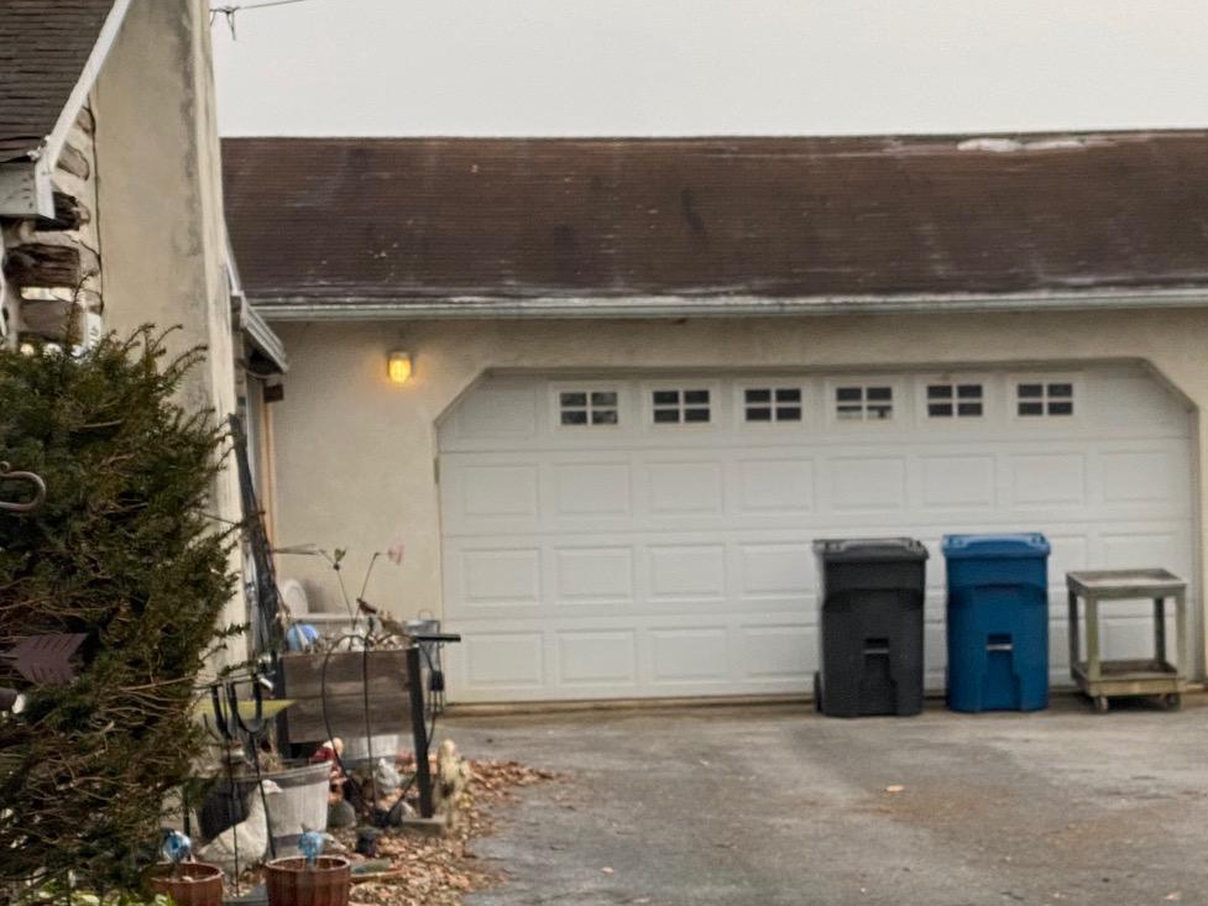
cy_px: 729
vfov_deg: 13.5
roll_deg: +1.1
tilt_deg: -4.0
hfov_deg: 17.8
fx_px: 3804
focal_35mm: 109
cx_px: 1088
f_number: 2
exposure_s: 1/375
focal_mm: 6
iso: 20
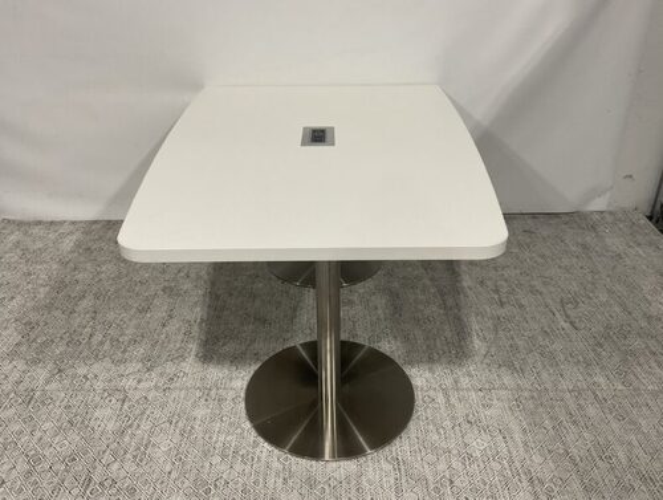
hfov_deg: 61.6
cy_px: 250
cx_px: 332
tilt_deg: -28.0
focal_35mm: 29
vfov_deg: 48.4
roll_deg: -1.3
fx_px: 557
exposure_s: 1/60
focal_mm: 3
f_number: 1.8
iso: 80
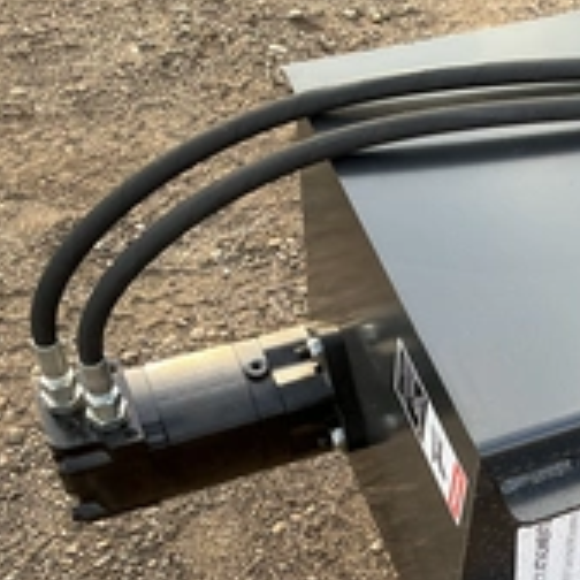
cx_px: 514
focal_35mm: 59
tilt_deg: -49.4
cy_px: 414
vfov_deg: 28.8
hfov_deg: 28.1
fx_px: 1118
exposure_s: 1/122
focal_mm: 3
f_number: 1.8
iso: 20
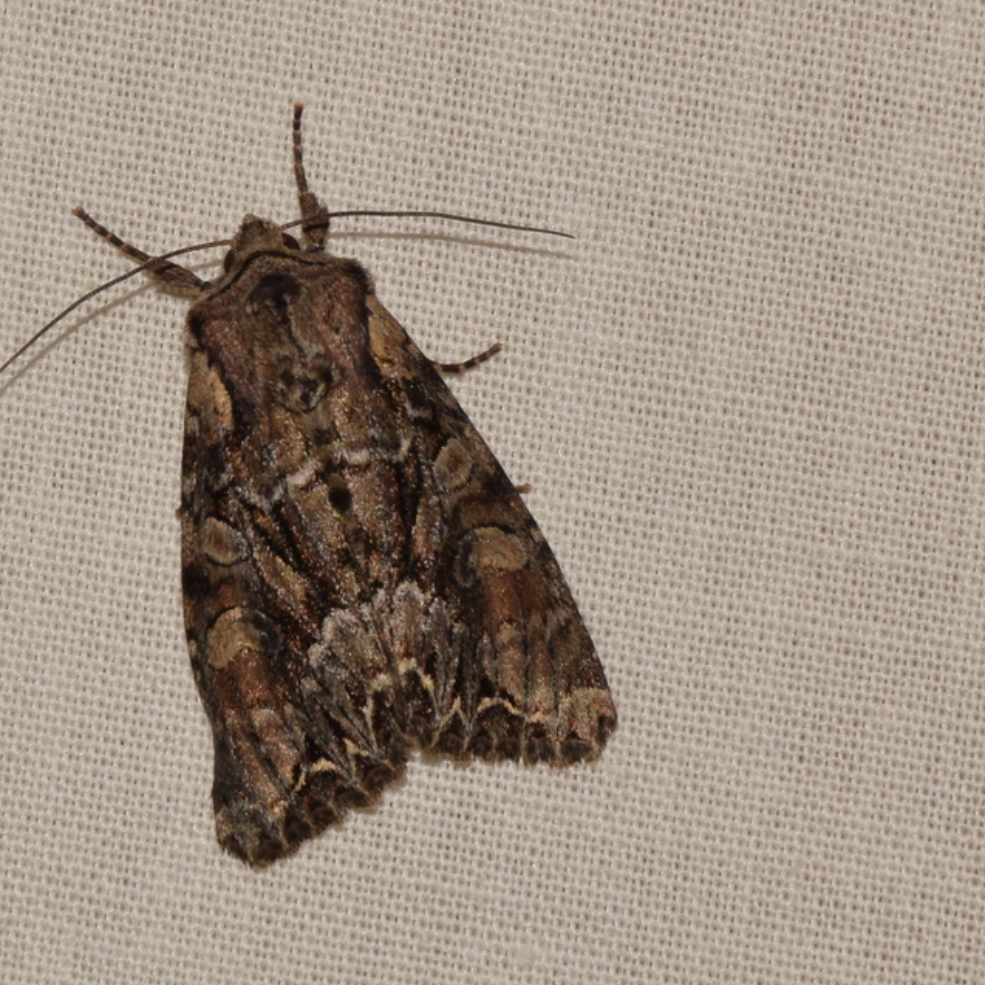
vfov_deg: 6.5
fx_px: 8660
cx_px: 352
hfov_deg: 6.5
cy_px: 492
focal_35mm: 269
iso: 100
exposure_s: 1/200
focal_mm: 140
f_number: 16
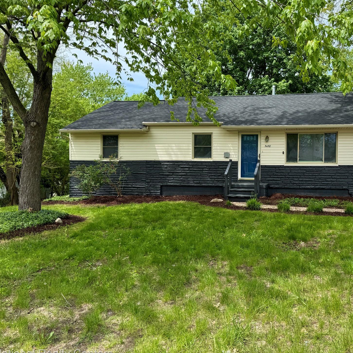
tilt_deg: -1.2
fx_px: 346
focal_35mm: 30
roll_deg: -1.0
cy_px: 174
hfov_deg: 52.8
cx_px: 241
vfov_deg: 54.0
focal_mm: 6.76
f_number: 1.78
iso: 80
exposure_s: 1/1678
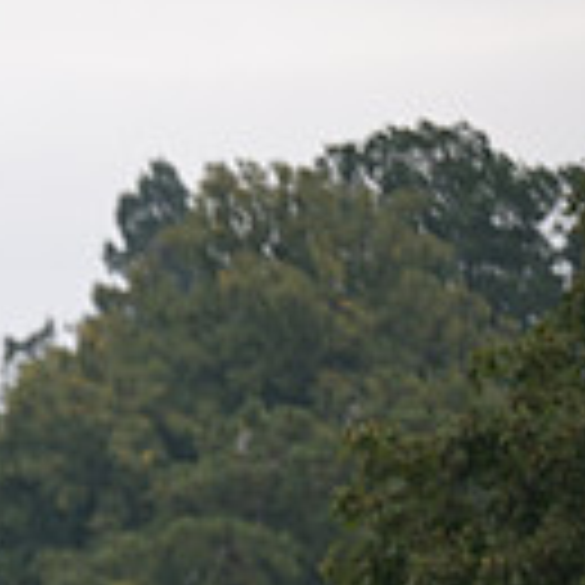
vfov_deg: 2.3
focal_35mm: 759
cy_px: 745
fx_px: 14512
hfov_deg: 2.3
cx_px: -490
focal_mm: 200
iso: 500
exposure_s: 1/1250
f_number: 3.5
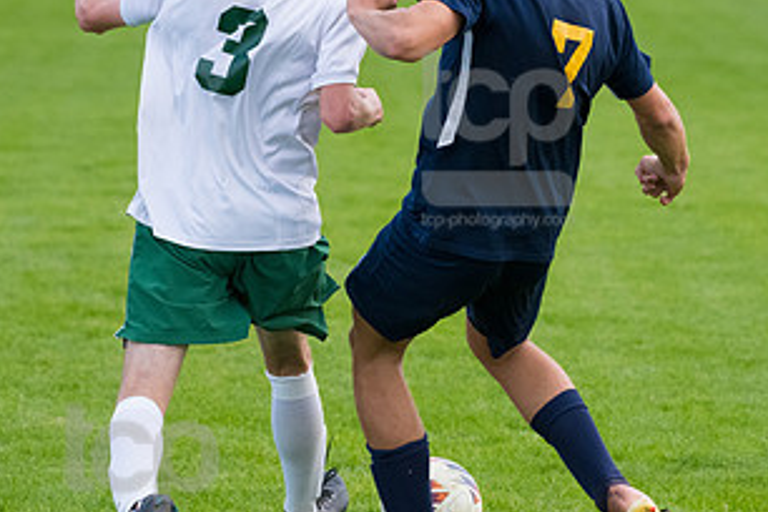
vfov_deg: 3.6
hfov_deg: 5.4
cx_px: 499
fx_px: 8085
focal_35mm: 379
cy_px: 139
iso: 3200
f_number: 5.6
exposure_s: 1/2000
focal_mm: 200
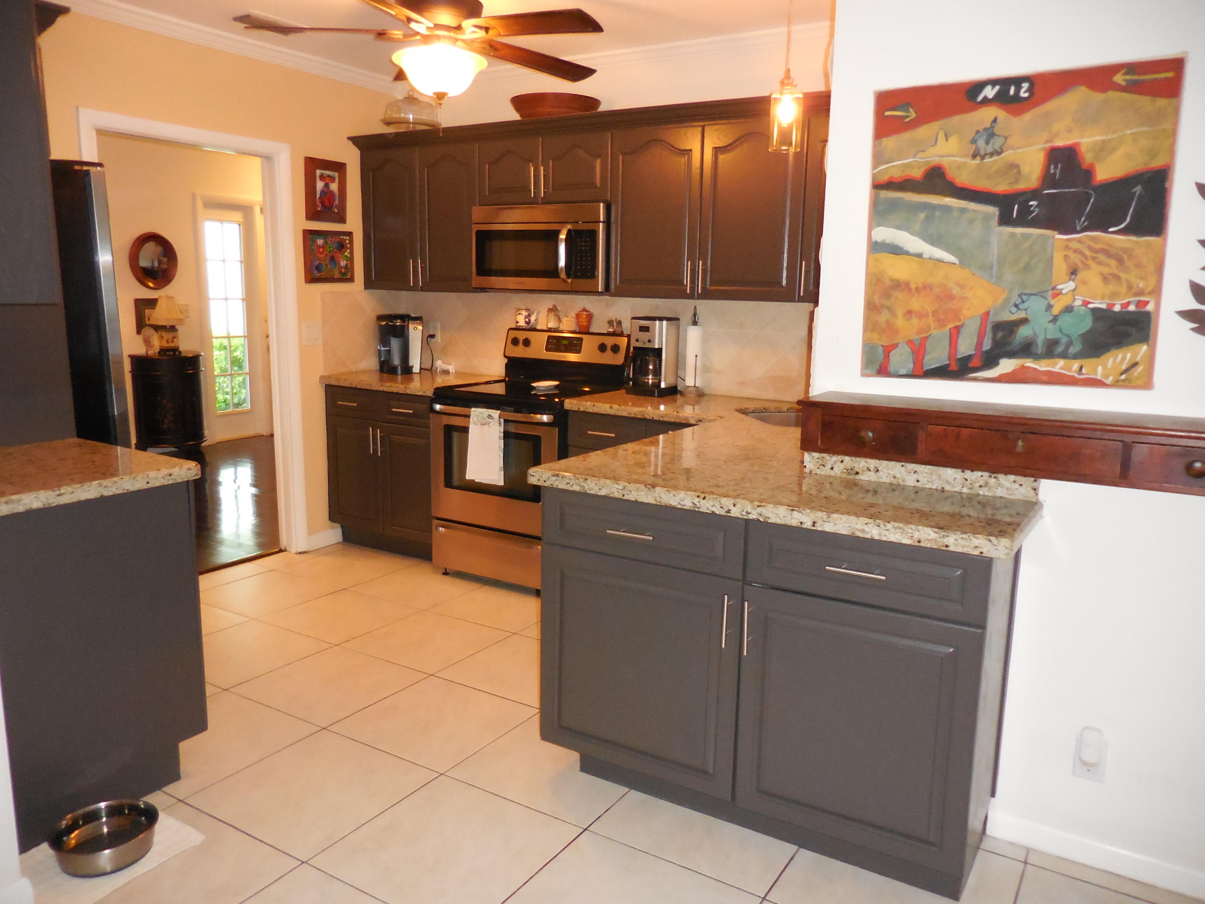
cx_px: 602
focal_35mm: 25
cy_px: 452
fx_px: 870
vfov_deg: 54.9
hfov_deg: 69.4
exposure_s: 1/25
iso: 640
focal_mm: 4.5
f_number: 3.3
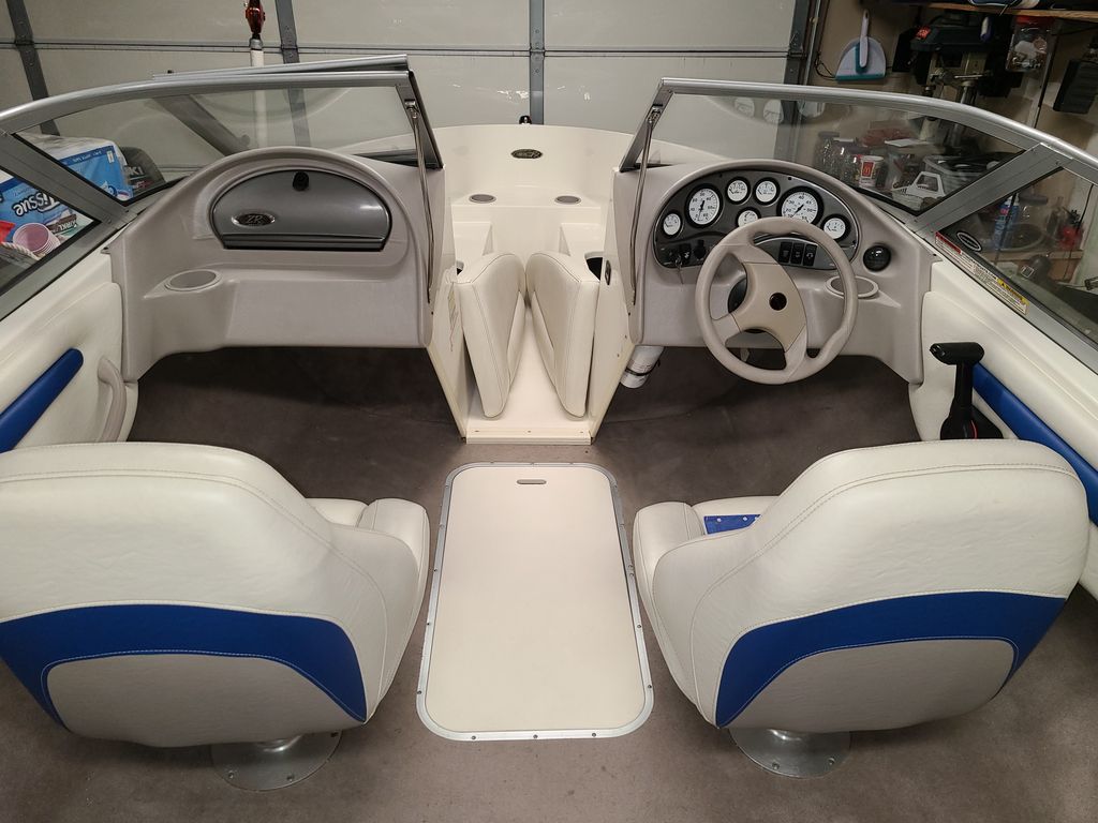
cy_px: 412
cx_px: 549
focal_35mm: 26
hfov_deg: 67.3
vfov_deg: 53.1
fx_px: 825
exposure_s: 1/40
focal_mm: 5.4
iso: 100
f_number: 1.8
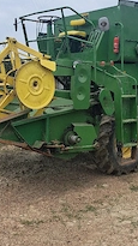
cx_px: 66
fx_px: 332
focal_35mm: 51
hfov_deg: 23.4
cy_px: 109
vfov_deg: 40.6
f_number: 1.8
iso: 50
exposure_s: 1/1250
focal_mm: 5.23
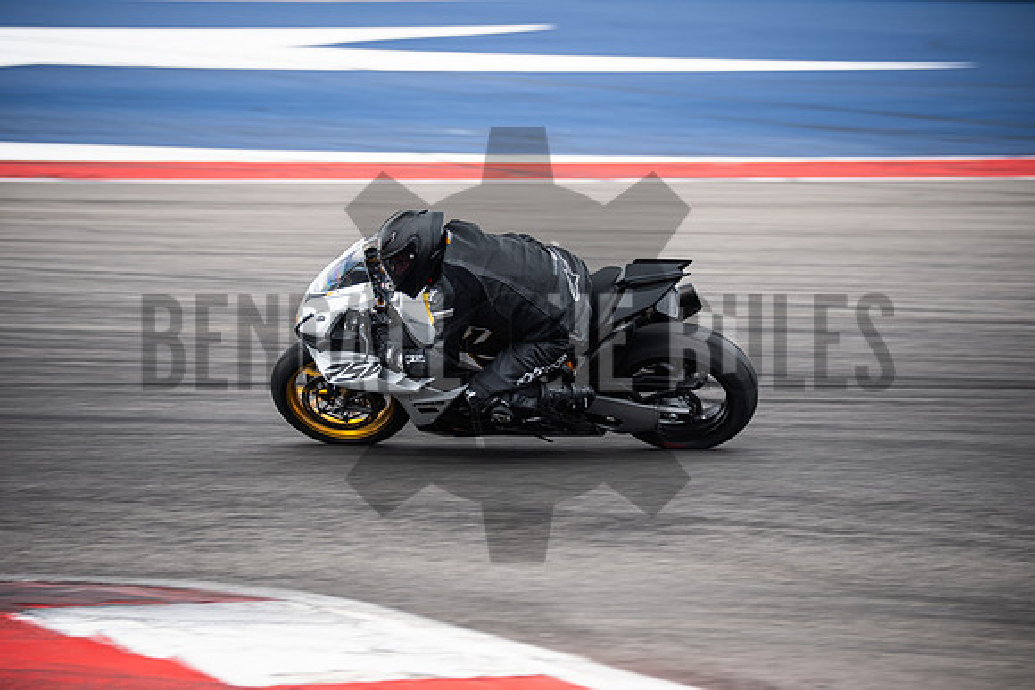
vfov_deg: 7.4
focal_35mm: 186
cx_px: 518
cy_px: 345
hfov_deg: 11.1
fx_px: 5349
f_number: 3.2
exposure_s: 1/250
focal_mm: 124.3
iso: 160
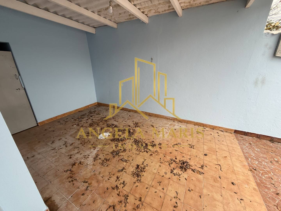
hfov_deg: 102.1
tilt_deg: -15.6
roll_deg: +0.6
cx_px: 140
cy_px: 106
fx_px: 114
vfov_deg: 85.7
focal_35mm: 14
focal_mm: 2.22
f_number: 2.2
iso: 50
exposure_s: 1/155
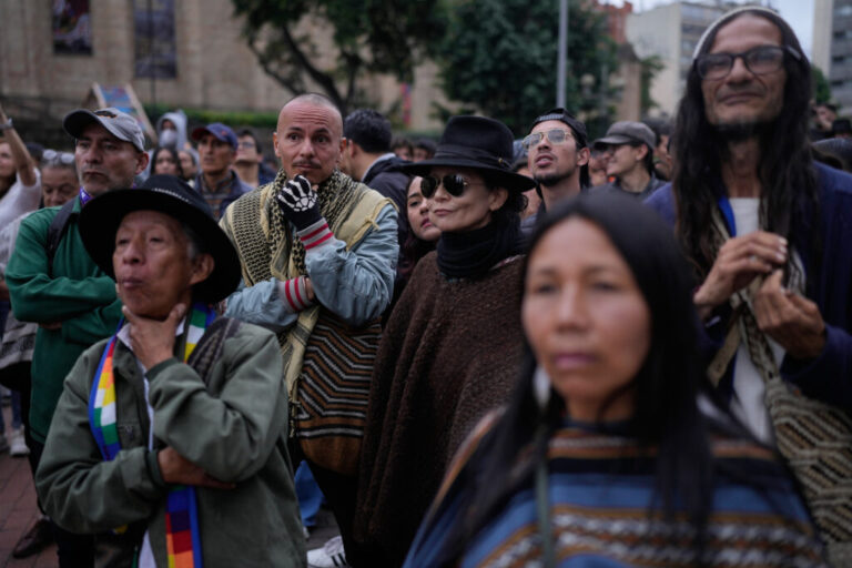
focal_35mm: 35
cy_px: 284
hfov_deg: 54.4
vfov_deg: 37.9
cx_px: 426
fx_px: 828
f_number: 1.6
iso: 400
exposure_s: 1/2000
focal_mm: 35
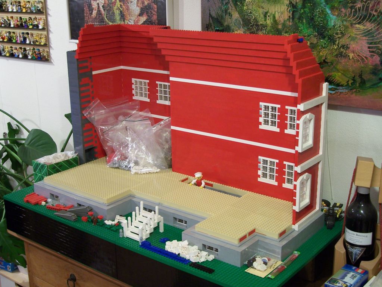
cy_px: 144
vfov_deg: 28.6
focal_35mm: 51
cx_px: 191
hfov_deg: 37.5
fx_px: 563
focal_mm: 8.5
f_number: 3
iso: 80
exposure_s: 1/3
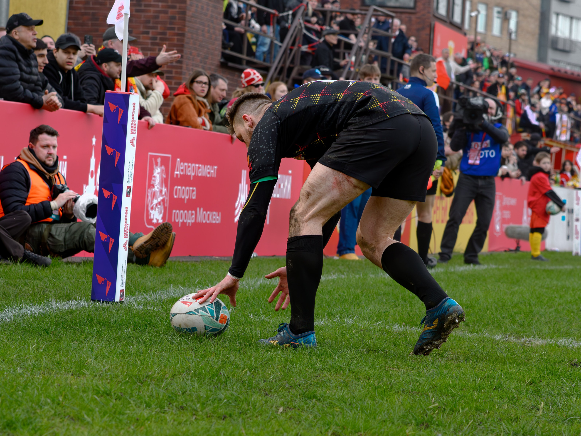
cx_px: 279
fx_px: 2117
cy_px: 242
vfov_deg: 11.8
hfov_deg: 15.6
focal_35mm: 126
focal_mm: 70
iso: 500
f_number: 5.6
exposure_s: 1/1250
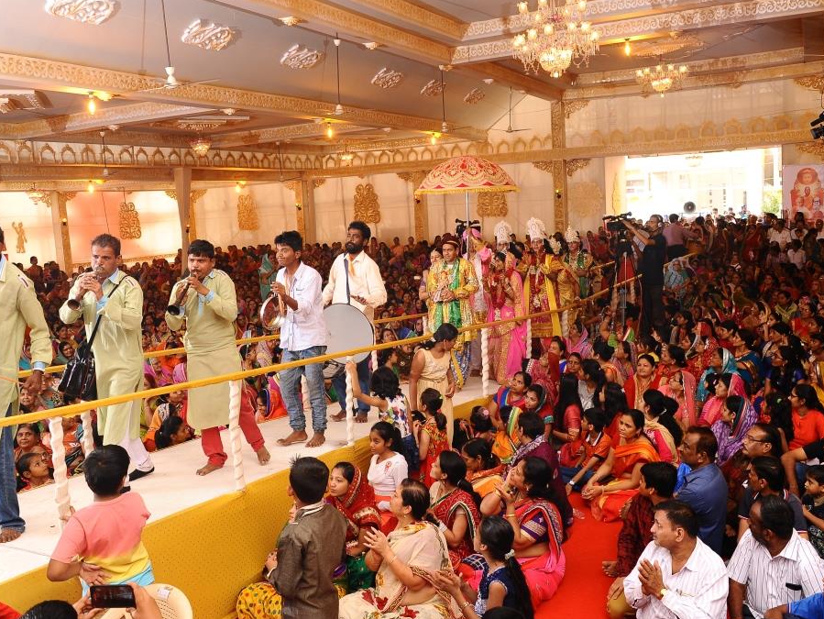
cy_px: 310
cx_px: 419
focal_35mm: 35
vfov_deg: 40.7
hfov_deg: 52.6
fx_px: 833
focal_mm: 32
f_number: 6.3
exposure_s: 1/160
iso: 640
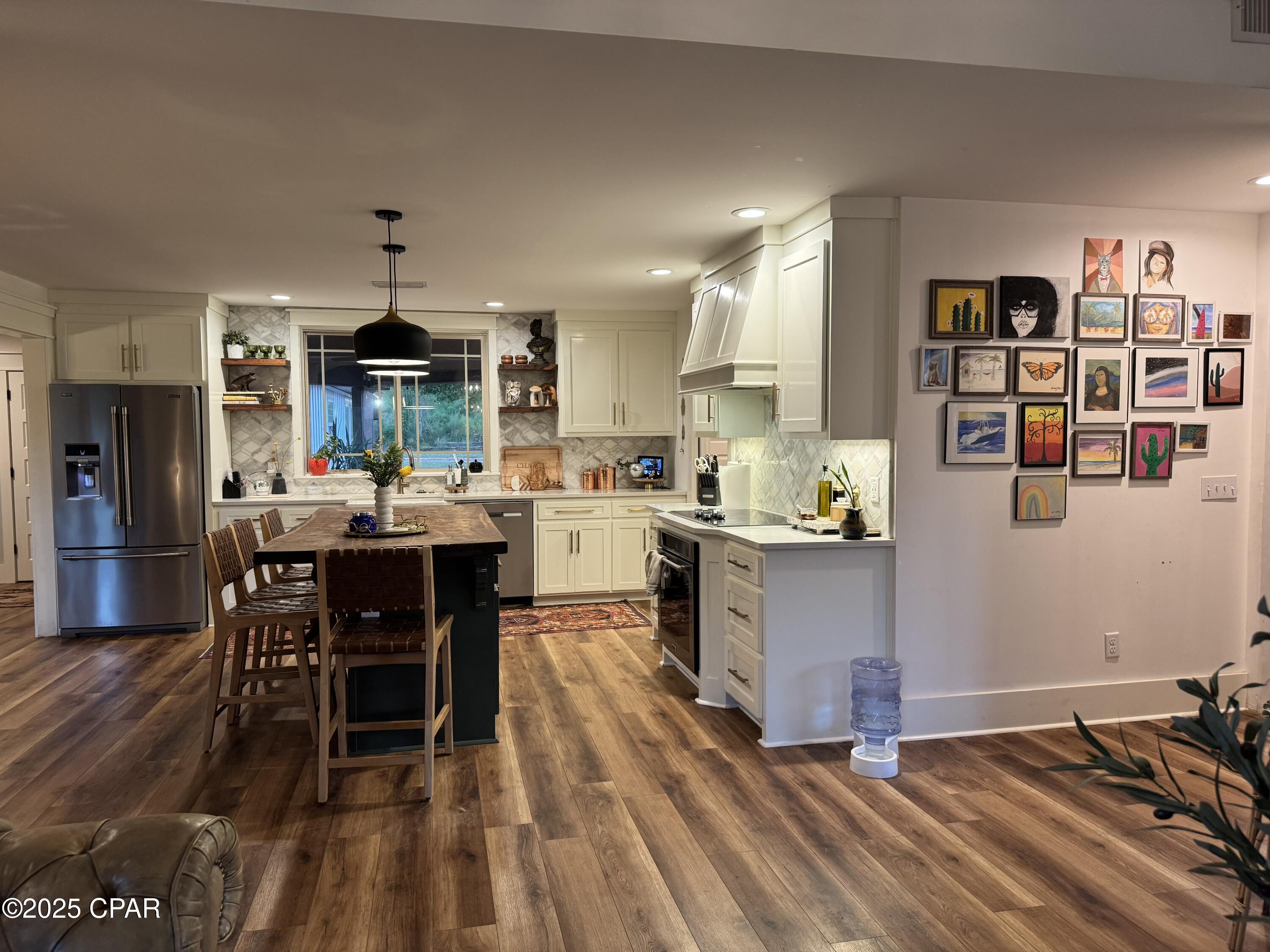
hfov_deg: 71.6
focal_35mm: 24
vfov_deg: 56.8
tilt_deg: -3.1
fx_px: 881
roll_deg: -0.2
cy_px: 476
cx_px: 635
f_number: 1.78
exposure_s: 1/60
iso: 200
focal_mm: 6.76
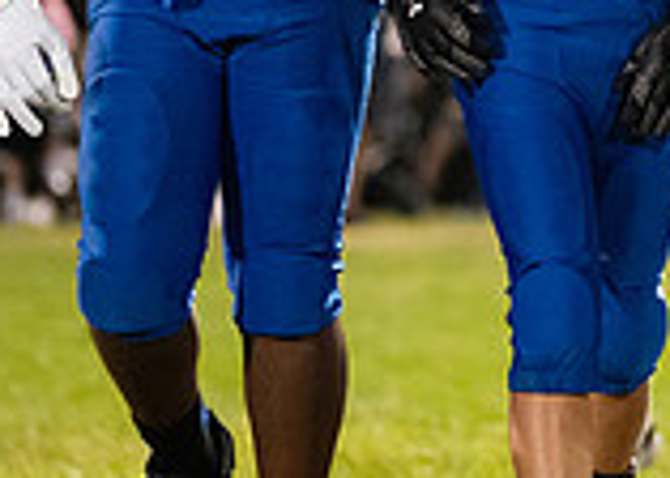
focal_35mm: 240
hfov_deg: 8.3
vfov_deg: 6.0
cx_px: 724
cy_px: 40
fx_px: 4565
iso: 3200
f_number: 1.2
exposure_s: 1/1000
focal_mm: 50
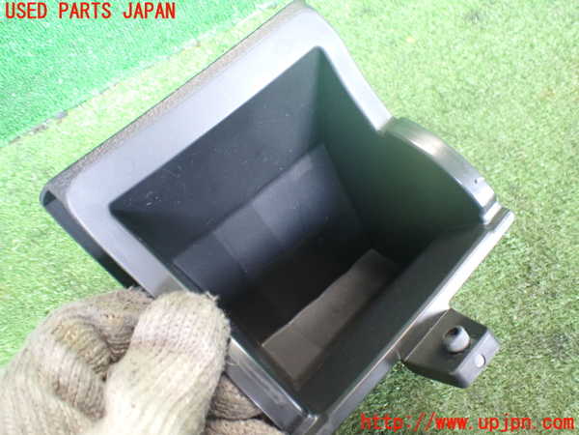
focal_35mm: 30
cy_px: 218
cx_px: 290
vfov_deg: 46.8
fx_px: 502
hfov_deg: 60.0
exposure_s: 1/30
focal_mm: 5.4
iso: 800
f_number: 2.3
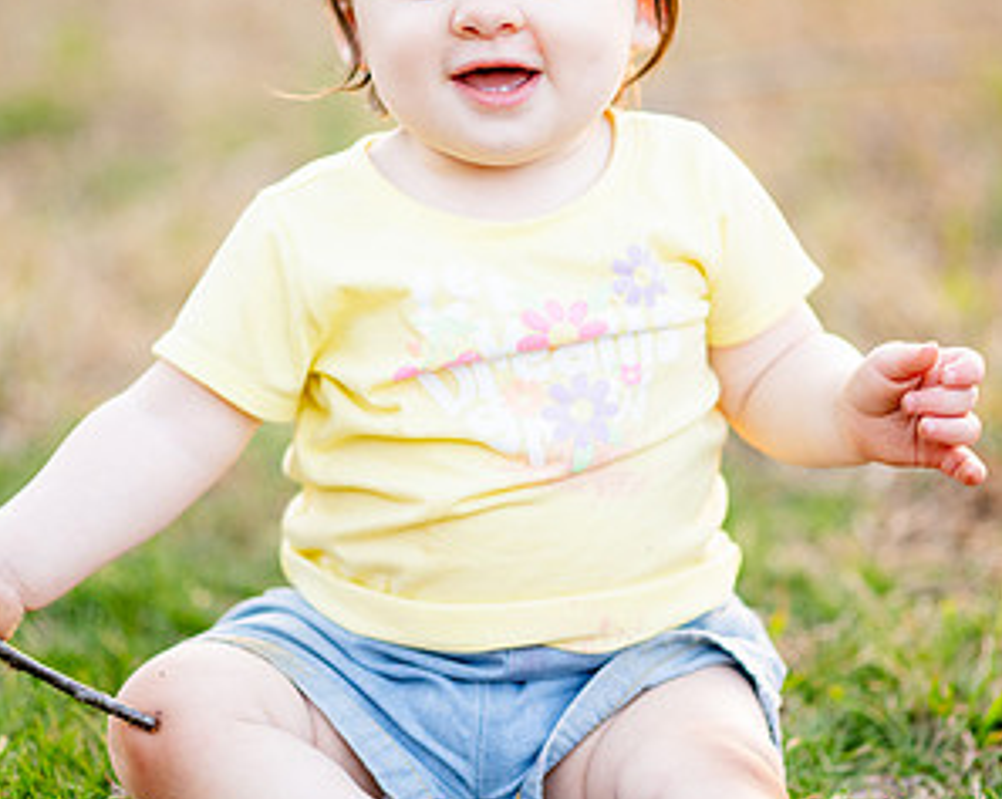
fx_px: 3585
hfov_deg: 15.9
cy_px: 361
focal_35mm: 121
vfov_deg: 12.7
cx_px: 499
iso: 500
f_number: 2
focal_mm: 85
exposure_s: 1/320
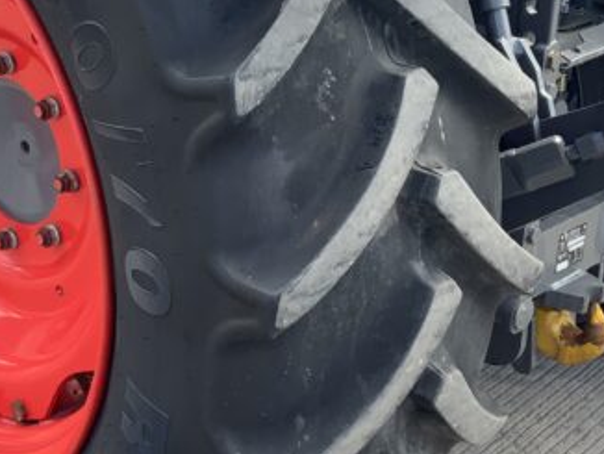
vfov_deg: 16.2
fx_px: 1589
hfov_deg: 21.4
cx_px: 198
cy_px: 159
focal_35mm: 91
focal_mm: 3
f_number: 1.8
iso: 16
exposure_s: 1/194
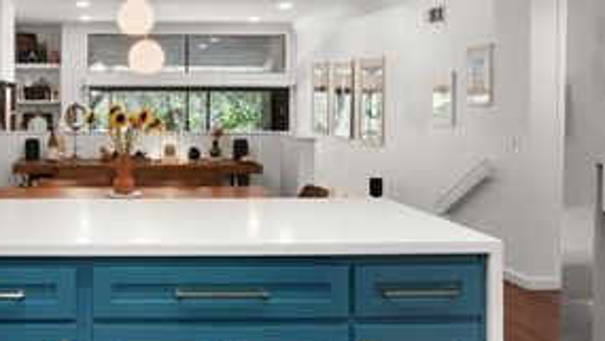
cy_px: 79
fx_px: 755
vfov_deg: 25.2
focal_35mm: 47
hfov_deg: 41.6
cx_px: 110
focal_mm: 20
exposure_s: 1.6
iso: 250
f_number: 9
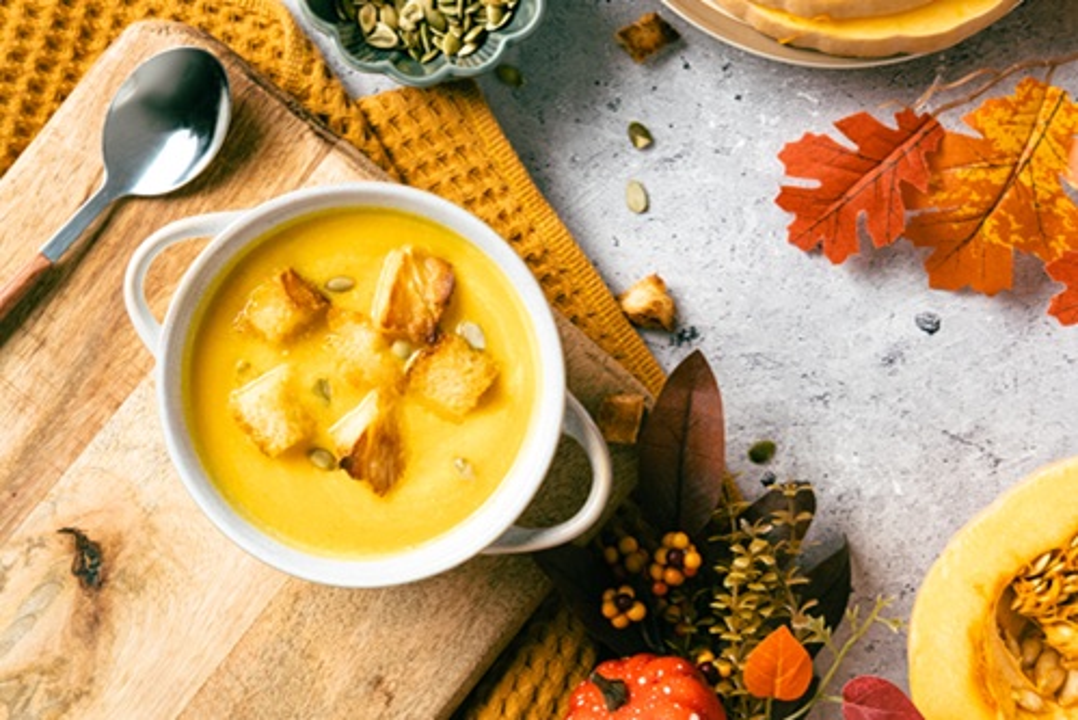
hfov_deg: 37.5
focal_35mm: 53
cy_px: 360
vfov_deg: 25.5
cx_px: 539
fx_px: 1587
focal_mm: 35
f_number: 9
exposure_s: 1/125
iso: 320
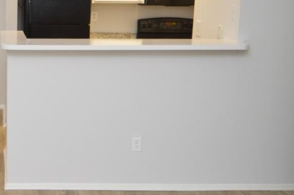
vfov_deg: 25.0
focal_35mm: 54
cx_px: -3
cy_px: 78
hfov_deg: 33.6
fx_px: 440
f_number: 4
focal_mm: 12
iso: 500
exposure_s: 1/60
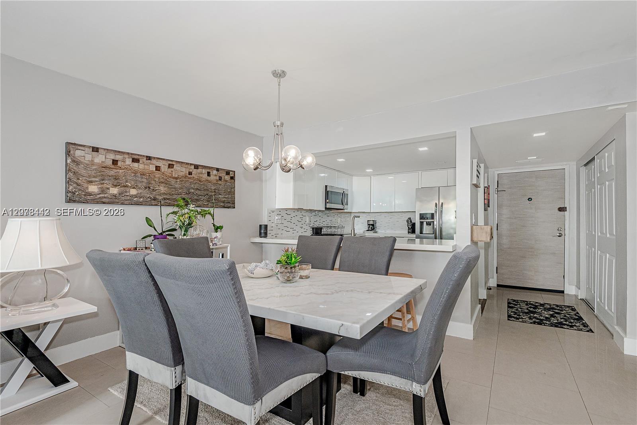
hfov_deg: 96.7
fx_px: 283
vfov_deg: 73.7
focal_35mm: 16
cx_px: 318
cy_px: 212
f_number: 8
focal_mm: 16
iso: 800
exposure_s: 1/25
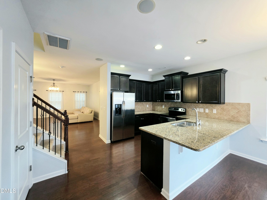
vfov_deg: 89.9
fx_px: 100
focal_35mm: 13
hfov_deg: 106.2
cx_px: 134
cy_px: 100
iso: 200
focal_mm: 2.2
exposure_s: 1/60.2
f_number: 1.9
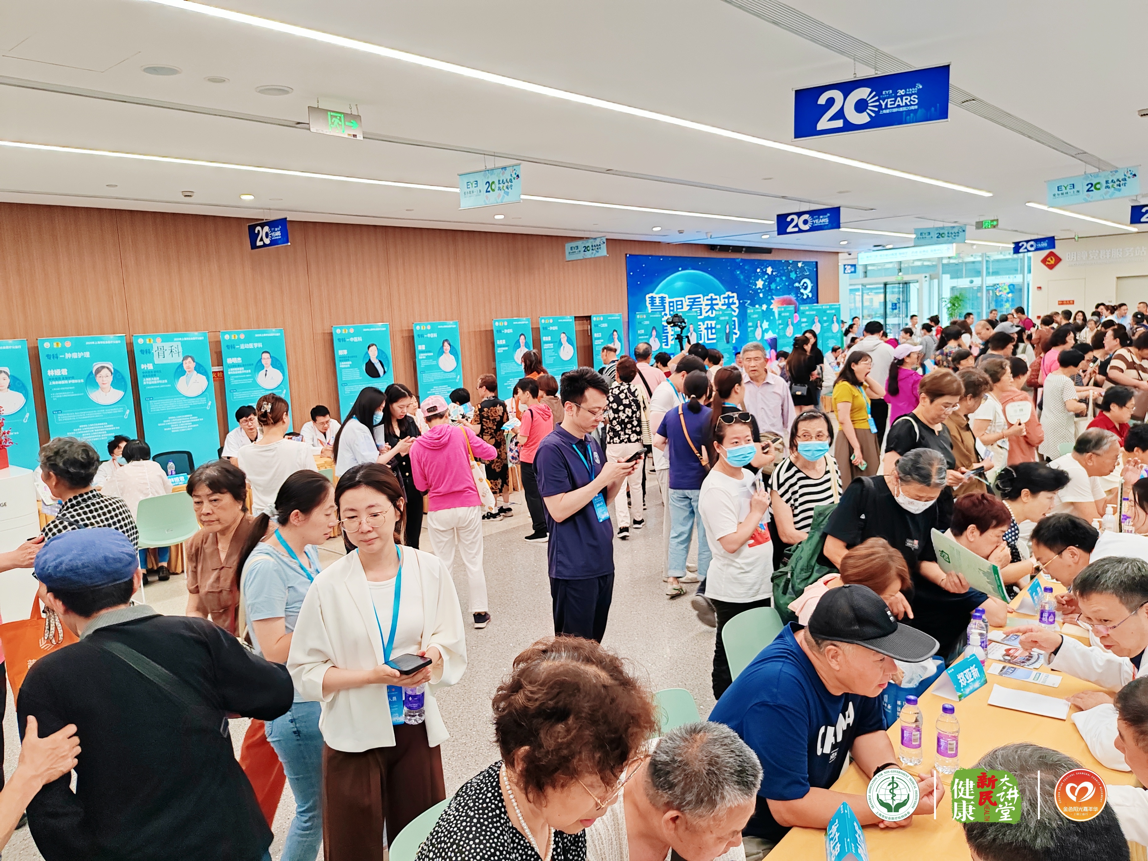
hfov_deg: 65.3
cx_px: 574
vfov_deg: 51.4
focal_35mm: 27
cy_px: 430
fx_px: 895
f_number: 1.8
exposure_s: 1/100
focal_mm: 6.14
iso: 500
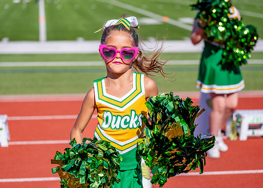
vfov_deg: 18.2
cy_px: 90
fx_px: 585
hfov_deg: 25.3
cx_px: 122
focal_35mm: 78
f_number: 2.8
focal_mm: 70
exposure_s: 1/4000
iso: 160
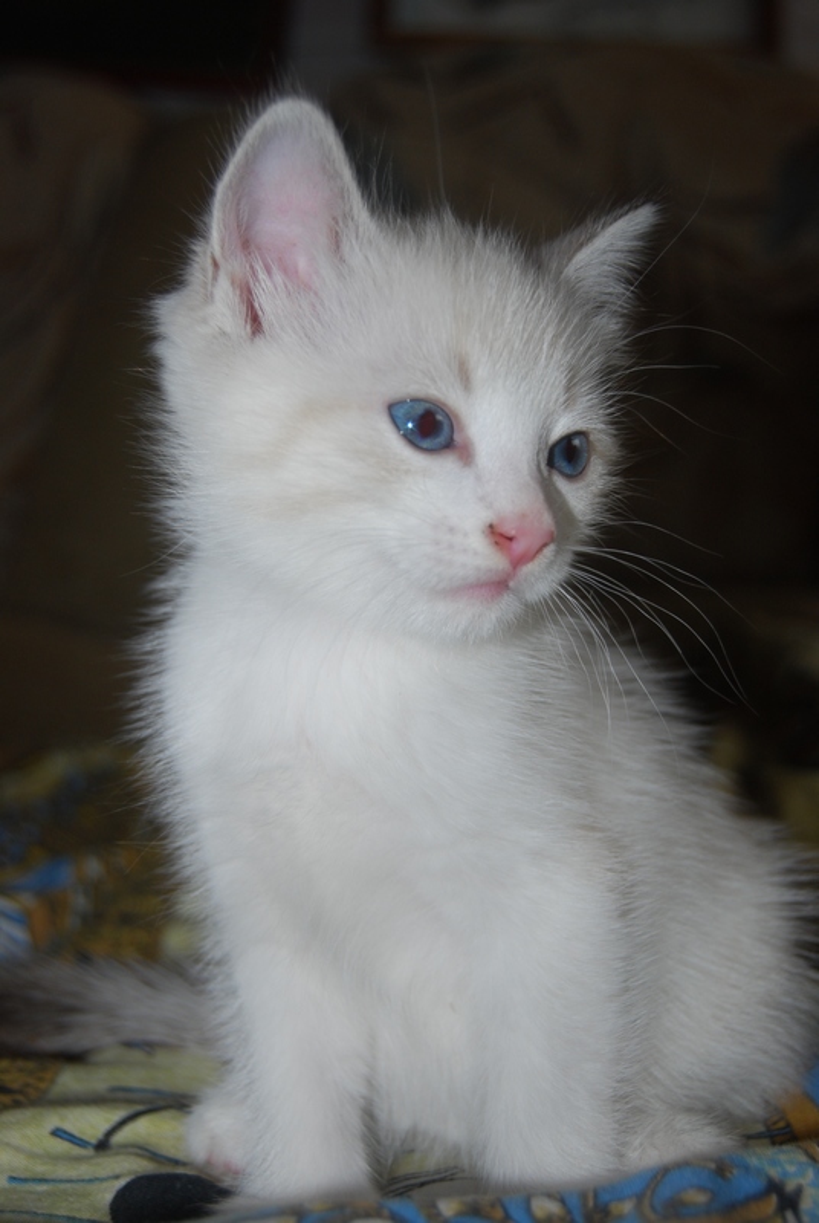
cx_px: 410
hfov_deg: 28.2
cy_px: 612
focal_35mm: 48
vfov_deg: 41.1
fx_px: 1632
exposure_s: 1/60
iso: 200
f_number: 4.5
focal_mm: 32
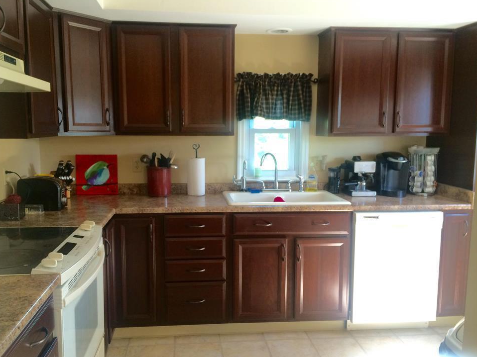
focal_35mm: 31
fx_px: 427
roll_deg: +0.2
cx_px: 225
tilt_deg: -7.0
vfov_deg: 45.4
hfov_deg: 58.3
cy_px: 185
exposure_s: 1/30
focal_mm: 4.15
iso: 80
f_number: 2.2
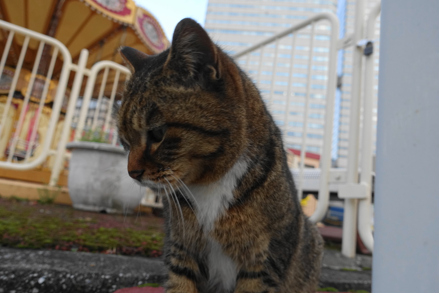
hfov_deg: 71.5
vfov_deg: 51.3
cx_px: 227
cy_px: 147
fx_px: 305
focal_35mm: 25
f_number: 3.2
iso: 400
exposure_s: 1/250
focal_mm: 8.8
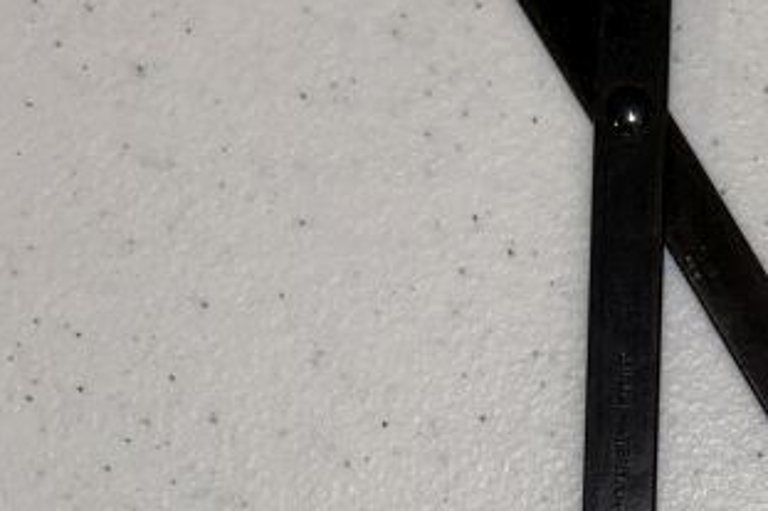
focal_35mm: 87
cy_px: 718
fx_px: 1855
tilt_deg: -88.7
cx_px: 785
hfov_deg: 22.4
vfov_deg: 14.8
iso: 32
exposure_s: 1/76
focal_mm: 5.7
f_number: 1.5
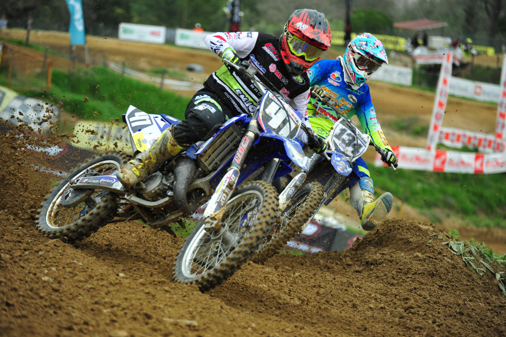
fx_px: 2178
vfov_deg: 8.8
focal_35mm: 155
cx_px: 253
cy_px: 168
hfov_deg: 13.3
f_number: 4.8
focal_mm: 155
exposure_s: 1/1000
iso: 1000
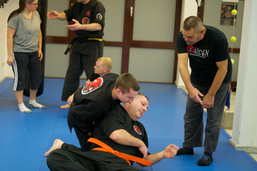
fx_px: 485
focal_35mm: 68
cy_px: 83
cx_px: 88
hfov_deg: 29.5
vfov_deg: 20.0
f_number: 1.8
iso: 500
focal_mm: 50
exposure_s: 1/60
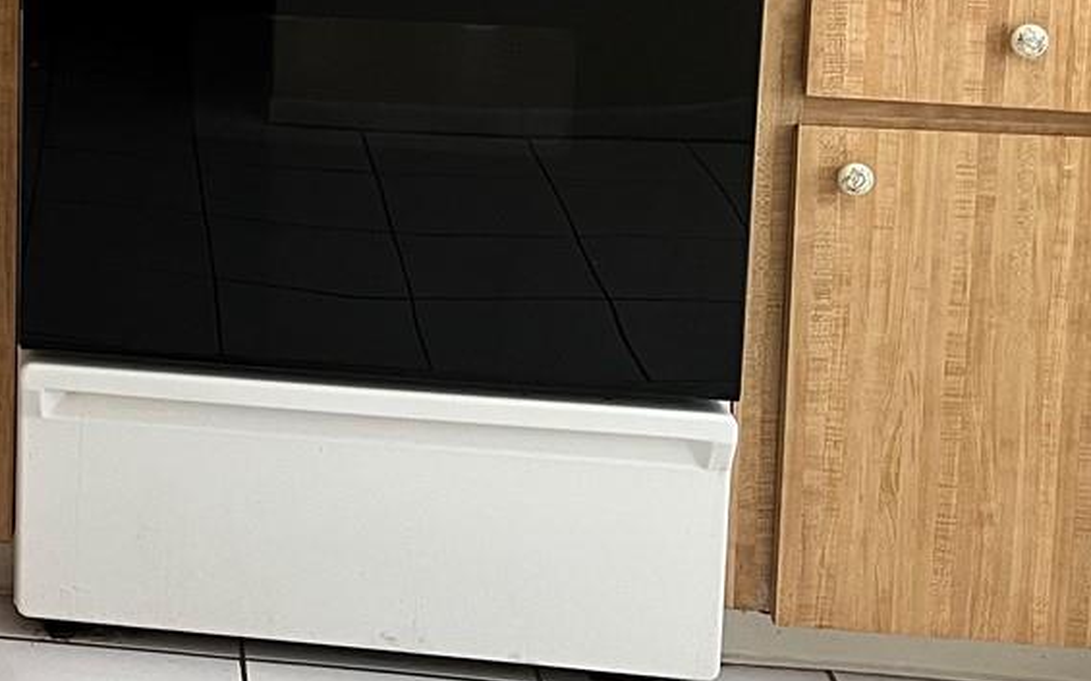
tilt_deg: -8.4
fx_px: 2319
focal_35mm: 78
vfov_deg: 15.6
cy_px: -284
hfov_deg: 23.6
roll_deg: +0.1
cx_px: -295
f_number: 1.5
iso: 200
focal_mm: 5.7
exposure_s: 1/60
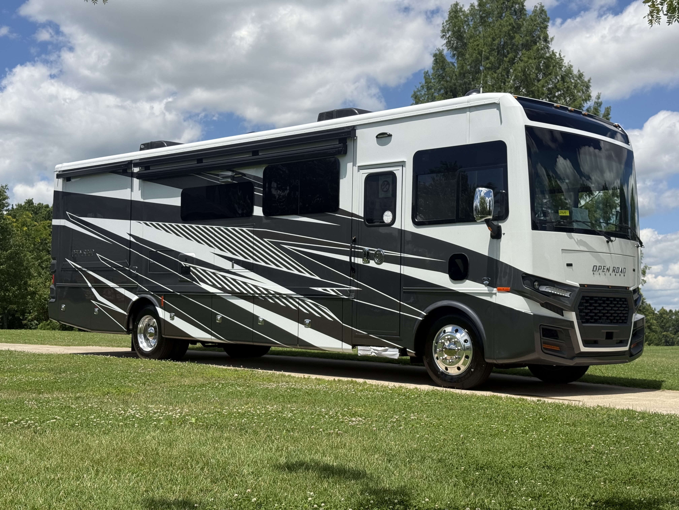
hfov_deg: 39.7
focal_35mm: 48
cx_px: 340
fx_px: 942
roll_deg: +0.0
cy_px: 255
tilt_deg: +5.4
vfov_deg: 30.3
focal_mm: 6.76
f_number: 1.78
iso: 64
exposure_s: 1/6536
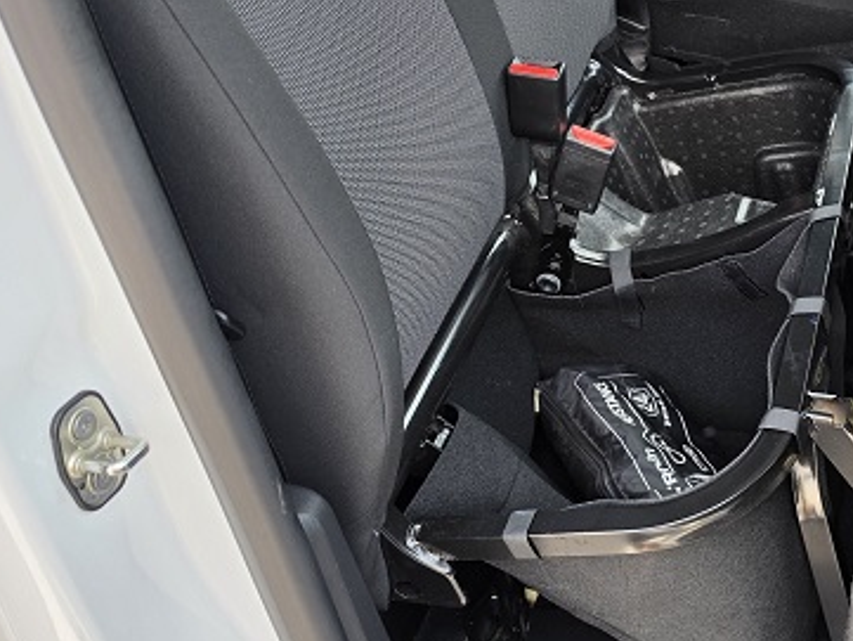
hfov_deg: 35.9
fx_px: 1257
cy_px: 267
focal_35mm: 51
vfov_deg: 28.5
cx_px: 718
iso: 20
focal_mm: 6.5
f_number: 1.4
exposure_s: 1/359
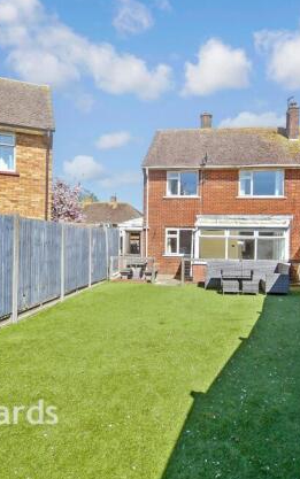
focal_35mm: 24
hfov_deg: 50.9
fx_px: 314
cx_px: 175
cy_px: 241
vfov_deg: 74.8
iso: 160
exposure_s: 1/320
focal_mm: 10
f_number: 8
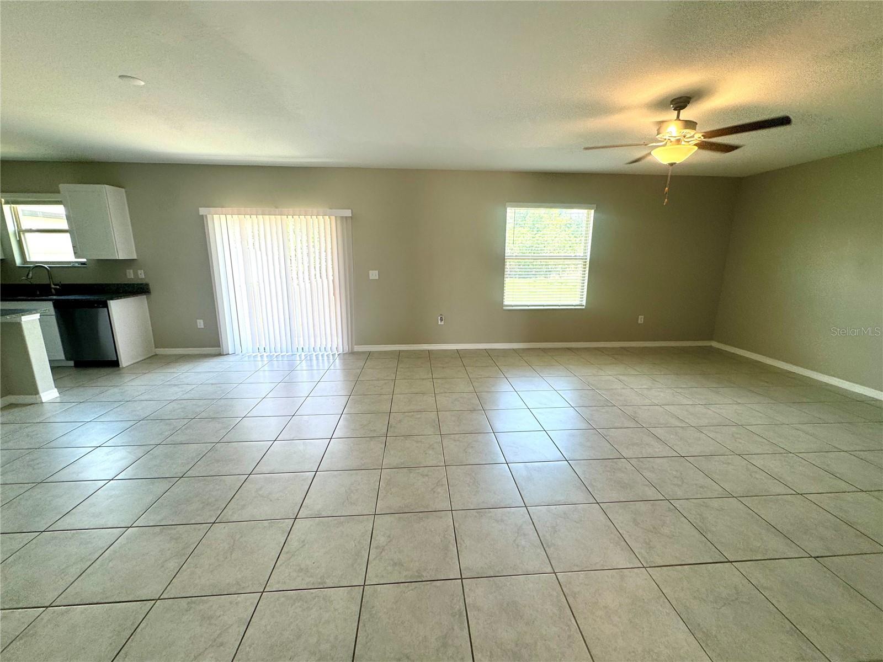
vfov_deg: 85.7
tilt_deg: -13.5
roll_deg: +0.1
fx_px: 357
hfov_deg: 102.1
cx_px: 442
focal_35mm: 14
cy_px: 331
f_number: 2.2
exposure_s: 1/120
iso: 50
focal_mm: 2.22
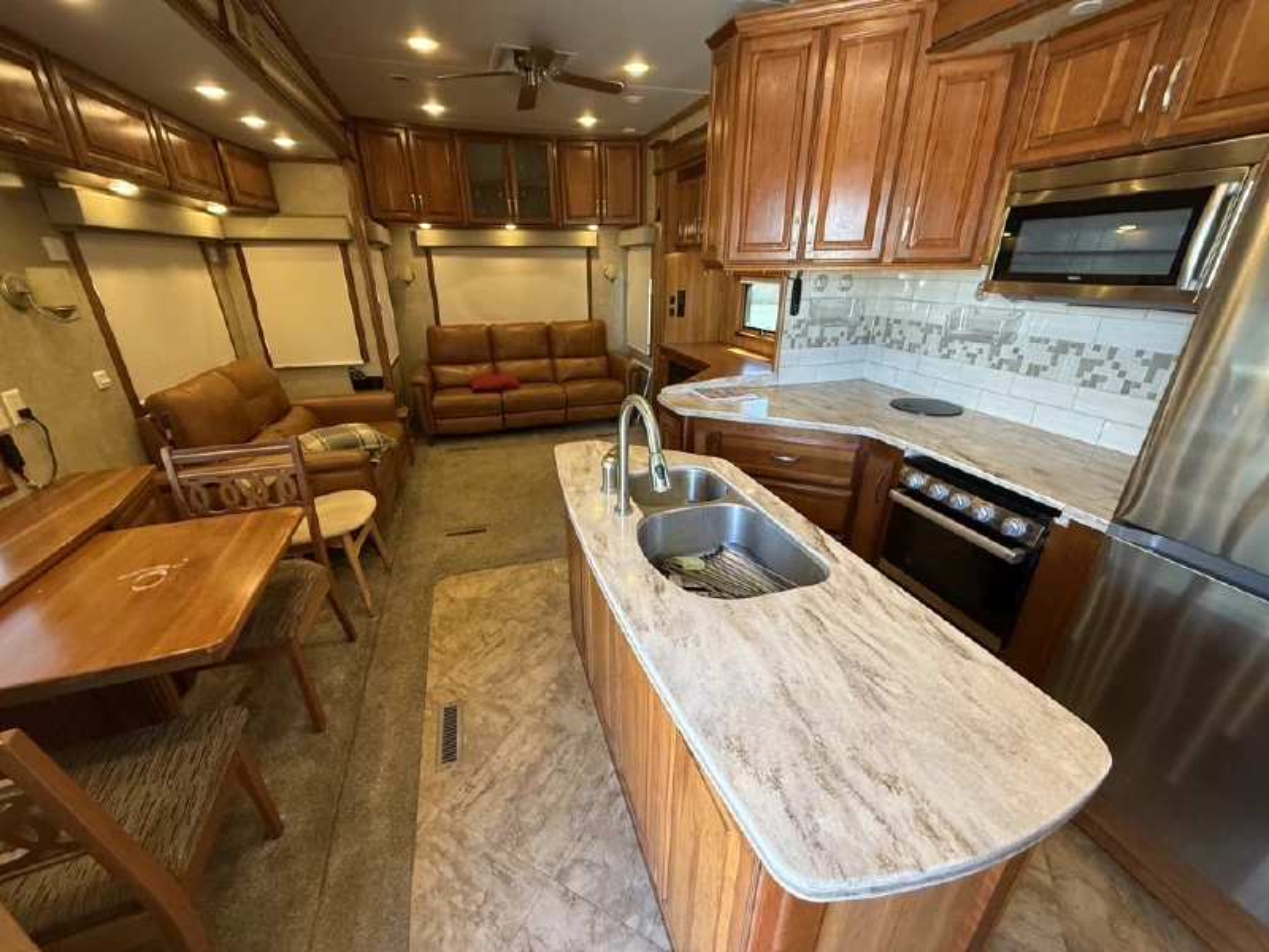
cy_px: 476
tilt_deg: -19.6
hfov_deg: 102.1
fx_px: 513
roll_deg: -0.5
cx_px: 634
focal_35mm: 14
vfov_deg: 85.7
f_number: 2.2
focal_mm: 2.22
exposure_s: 1/60
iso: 320
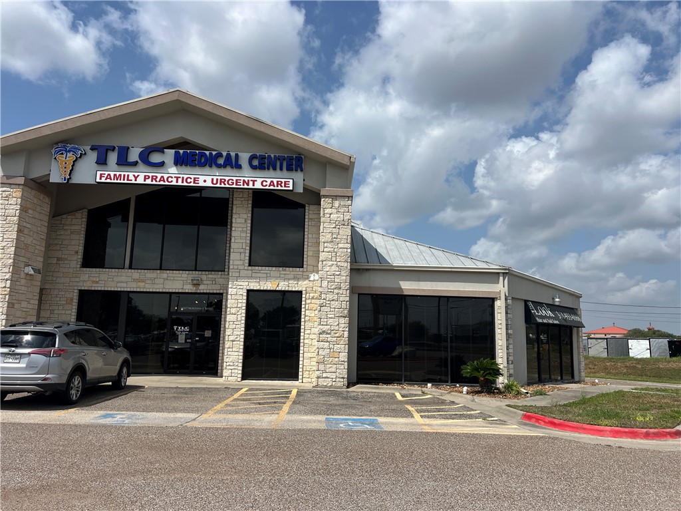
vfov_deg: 53.1
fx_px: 511
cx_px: 340
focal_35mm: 26
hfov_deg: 67.3
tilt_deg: +7.3
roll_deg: -1.5
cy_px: 256
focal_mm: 5.7
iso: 50
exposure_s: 1/6993
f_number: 1.5
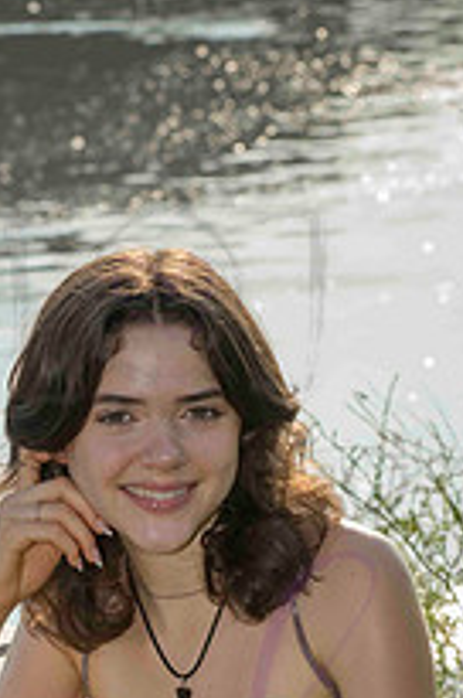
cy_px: 603
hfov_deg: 6.2
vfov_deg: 9.3
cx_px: 177
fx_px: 4258
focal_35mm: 220
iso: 400
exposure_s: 1/320
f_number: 11
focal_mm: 100
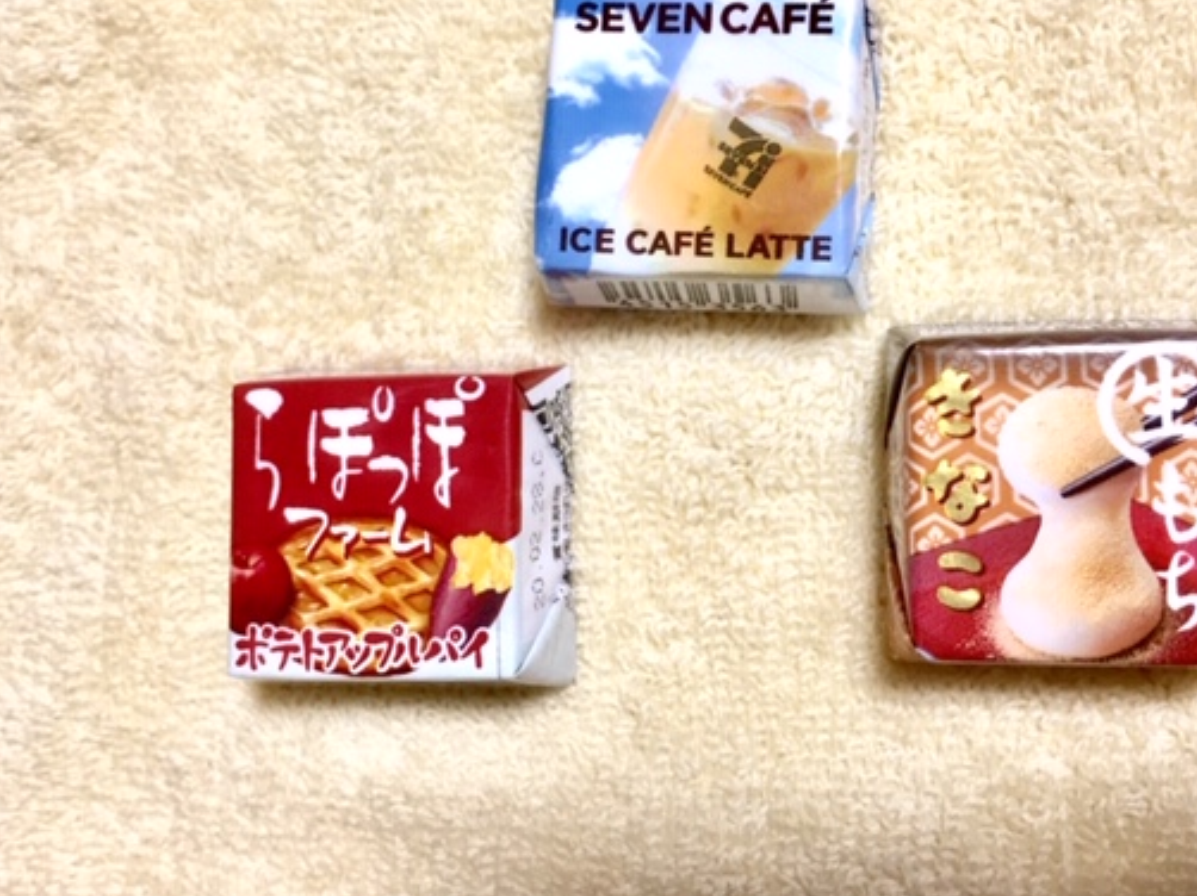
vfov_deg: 38.5
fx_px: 1279
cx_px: 649
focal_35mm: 37
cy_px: 360
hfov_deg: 50.1
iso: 100
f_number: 2.2
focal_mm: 4.15
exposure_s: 1/30
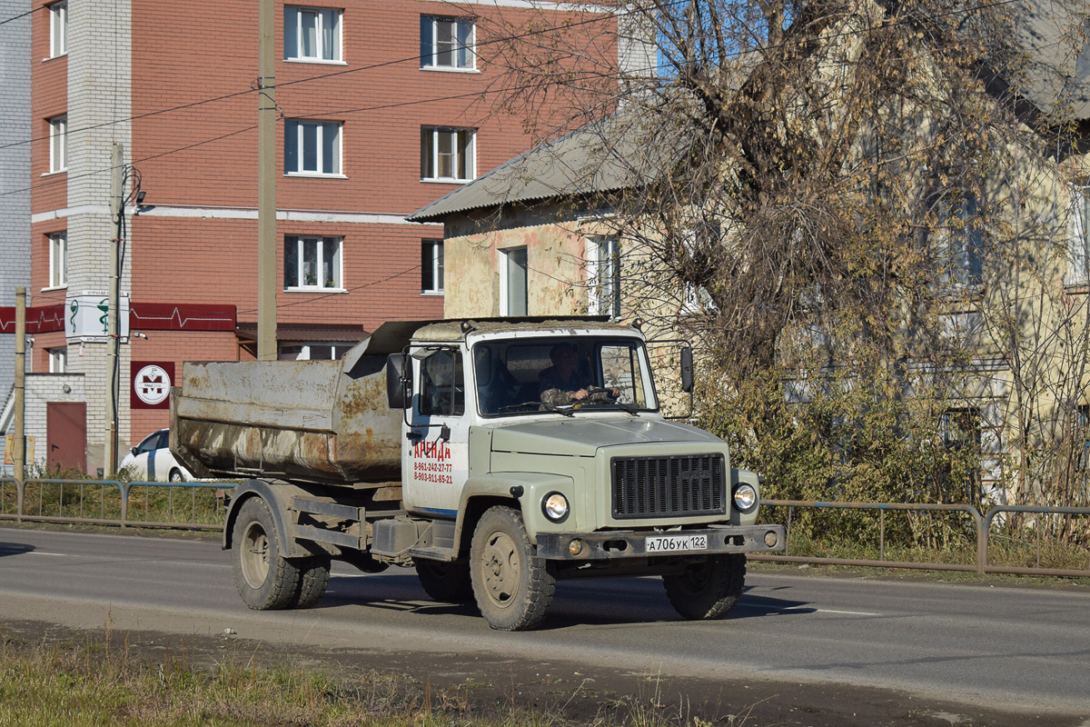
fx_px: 2498
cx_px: 545
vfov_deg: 16.6
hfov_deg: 24.6
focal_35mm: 82
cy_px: 364
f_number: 7.1
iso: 200
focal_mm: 55
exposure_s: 1/1600
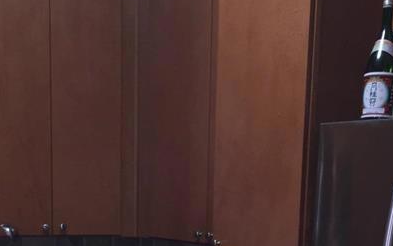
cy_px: 368
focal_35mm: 80
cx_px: 238
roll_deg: -1.1
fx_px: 857
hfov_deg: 25.8
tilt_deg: -12.5
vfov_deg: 15.1
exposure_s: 1/16
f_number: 2.2
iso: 64
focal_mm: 4.15
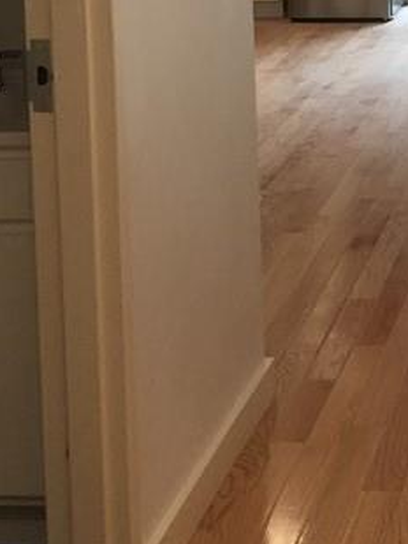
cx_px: 556
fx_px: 1508
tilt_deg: -7.3
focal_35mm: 96
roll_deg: +0.0
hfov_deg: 14.6
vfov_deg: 19.5
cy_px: -58
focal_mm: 4.15
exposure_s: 1/30
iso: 50
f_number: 2.2
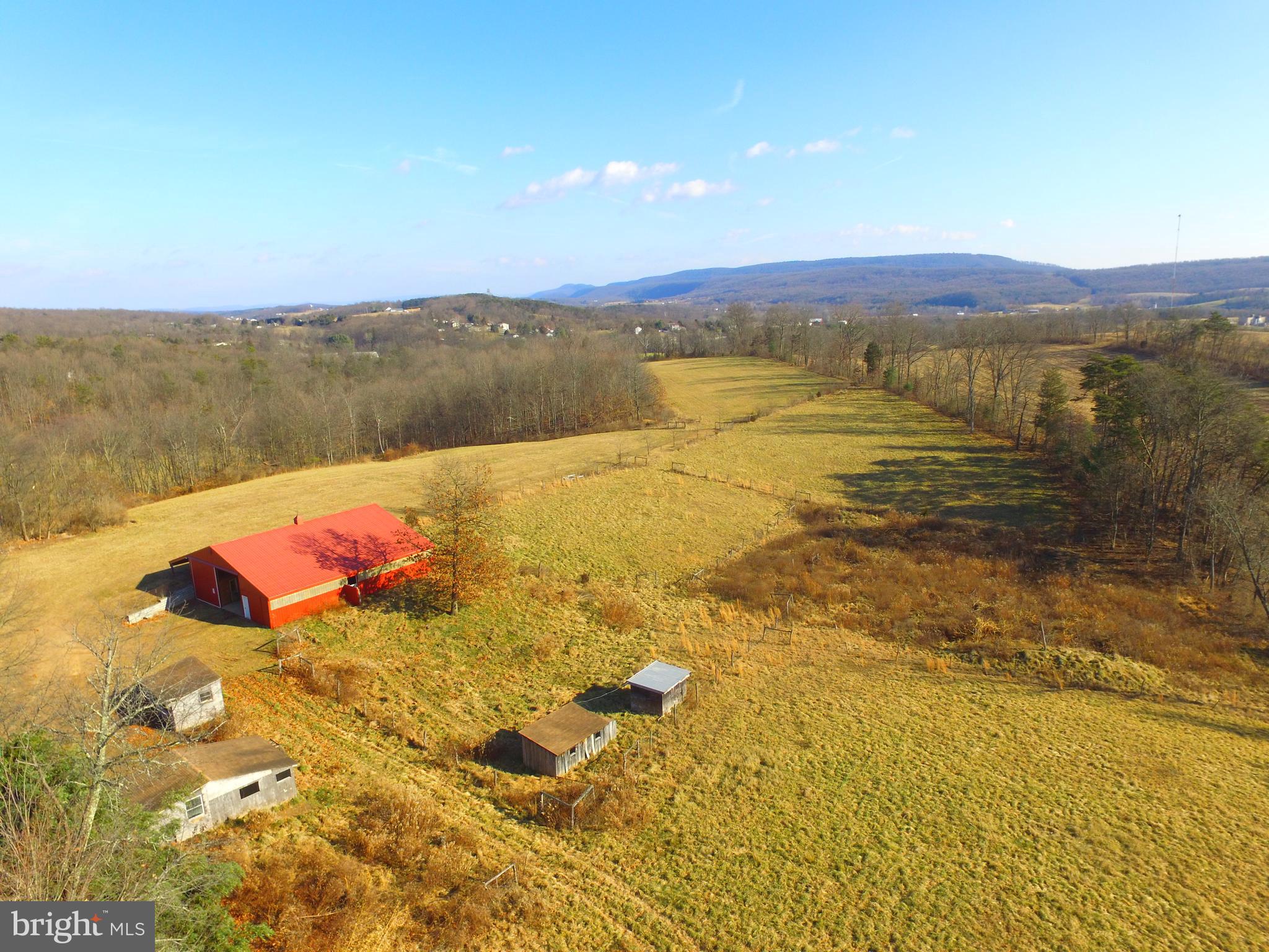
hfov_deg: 81.7
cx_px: 634
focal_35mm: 20
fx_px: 733
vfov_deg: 66.0
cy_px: 476
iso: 100
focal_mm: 3.61
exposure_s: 1/693
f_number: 2.8
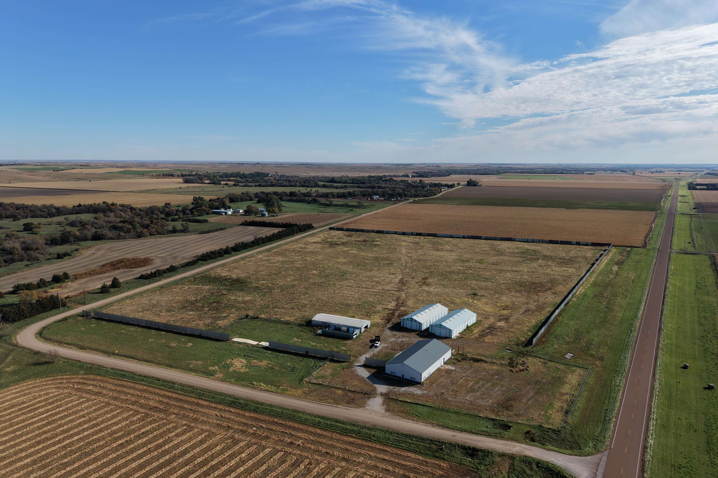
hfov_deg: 71.5
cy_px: 258
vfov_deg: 51.2
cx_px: 359
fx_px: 499
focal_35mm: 25
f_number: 1.8
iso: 200
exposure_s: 1/6400
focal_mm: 8.67
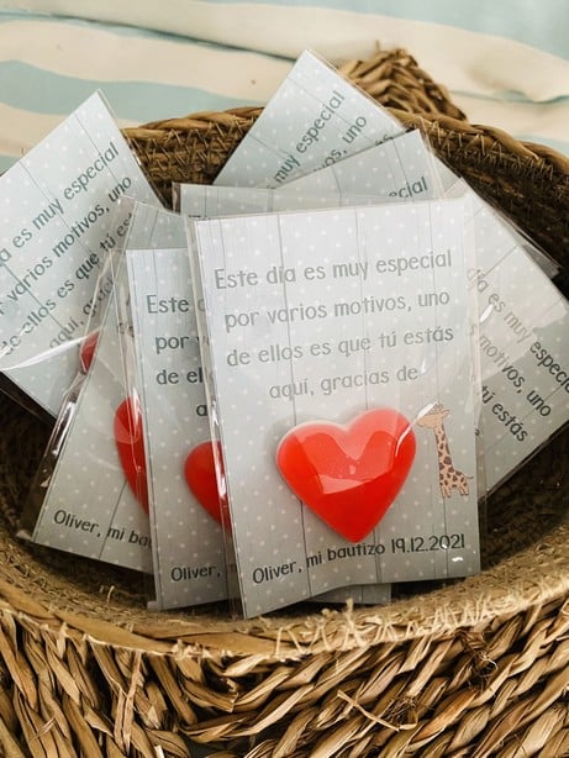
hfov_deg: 53.1
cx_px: 284
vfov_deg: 67.3
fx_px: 569
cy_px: 379
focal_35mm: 26
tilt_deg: -65.0
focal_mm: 4.25
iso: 320
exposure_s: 1/60
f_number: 1.8
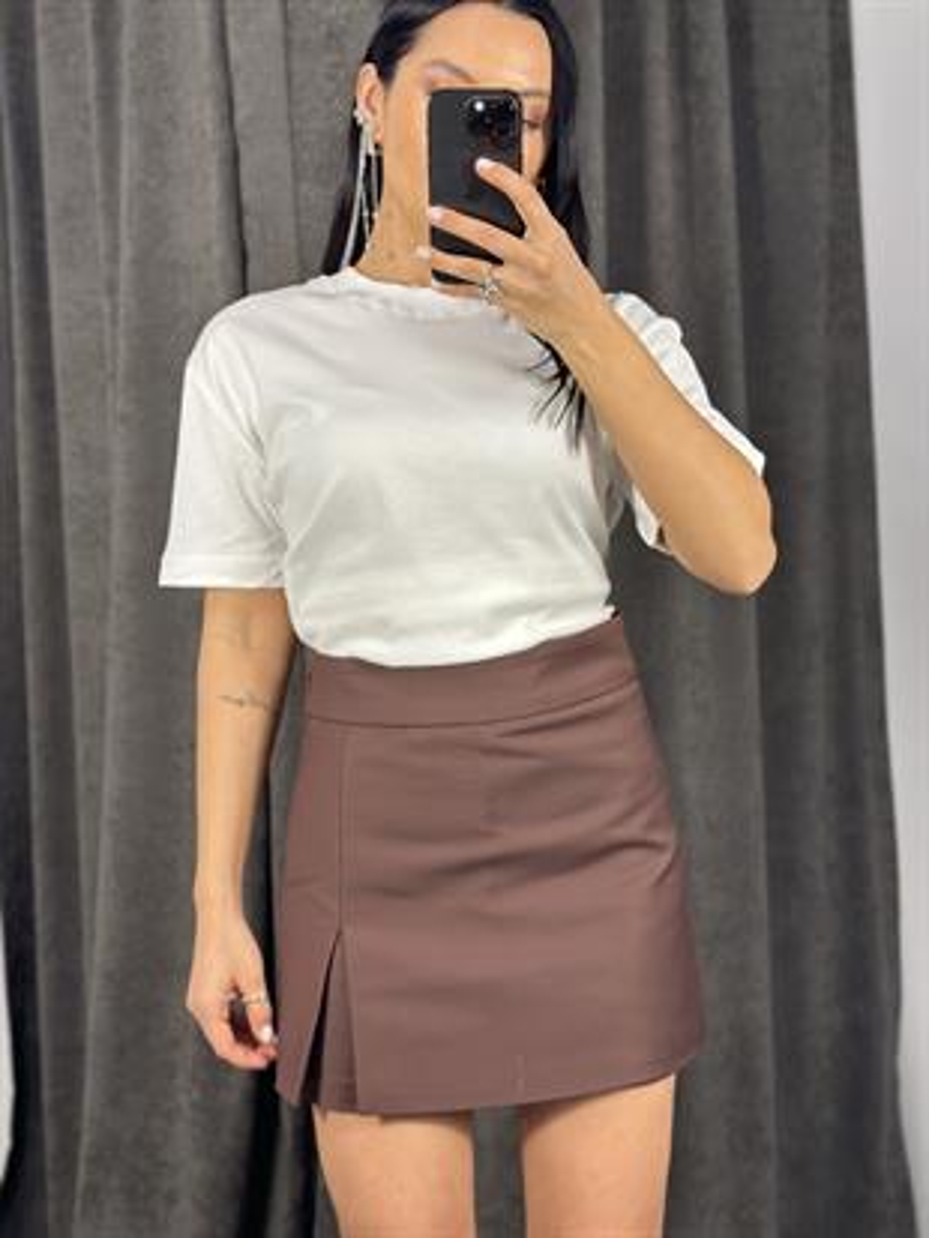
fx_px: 1717
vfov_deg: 39.6
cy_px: 619
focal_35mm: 48
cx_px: 464
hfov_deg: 30.3
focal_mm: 6.86
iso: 100
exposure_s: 1/100
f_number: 1.78
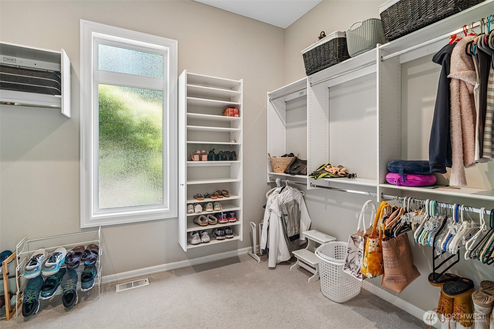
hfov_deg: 96.7
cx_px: 247
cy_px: 164
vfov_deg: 73.7
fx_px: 220
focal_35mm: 16
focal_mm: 16
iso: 1600
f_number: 8
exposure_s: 1/20
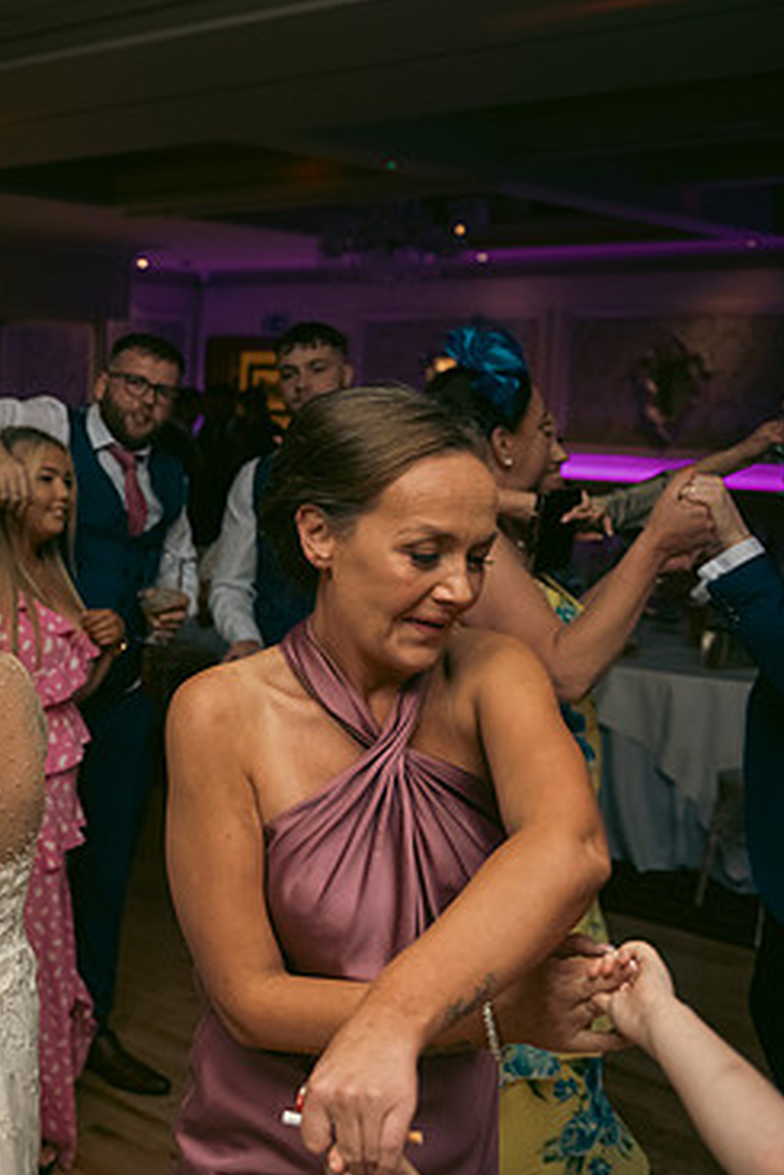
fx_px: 1599
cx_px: -86
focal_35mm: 49
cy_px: 562
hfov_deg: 25.5
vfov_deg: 40.3
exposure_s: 1/160
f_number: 3.5
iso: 800
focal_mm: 31
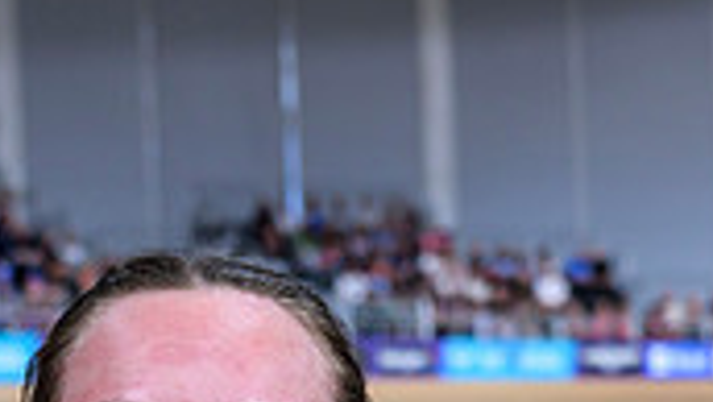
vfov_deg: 8.8
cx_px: 182
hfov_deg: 16.3
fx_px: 2478
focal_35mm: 131
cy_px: 759
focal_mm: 27
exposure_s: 1/500
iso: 500
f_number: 2.8
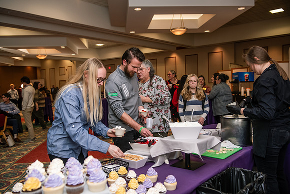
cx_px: 145
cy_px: 97
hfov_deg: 58.7
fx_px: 258
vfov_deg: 41.1
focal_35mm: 32
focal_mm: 32
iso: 1000
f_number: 3.5
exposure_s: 1/160
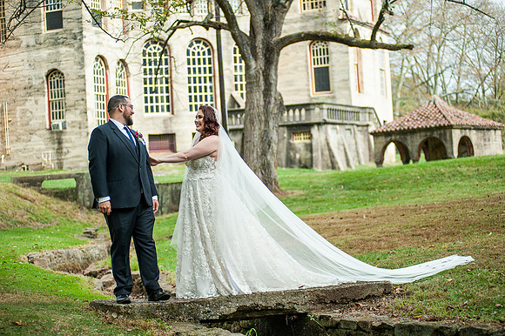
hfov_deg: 25.4
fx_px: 1122
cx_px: 252
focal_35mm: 80
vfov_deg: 17.0
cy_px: 168
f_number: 2.8
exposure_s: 1/1600
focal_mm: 80
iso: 200
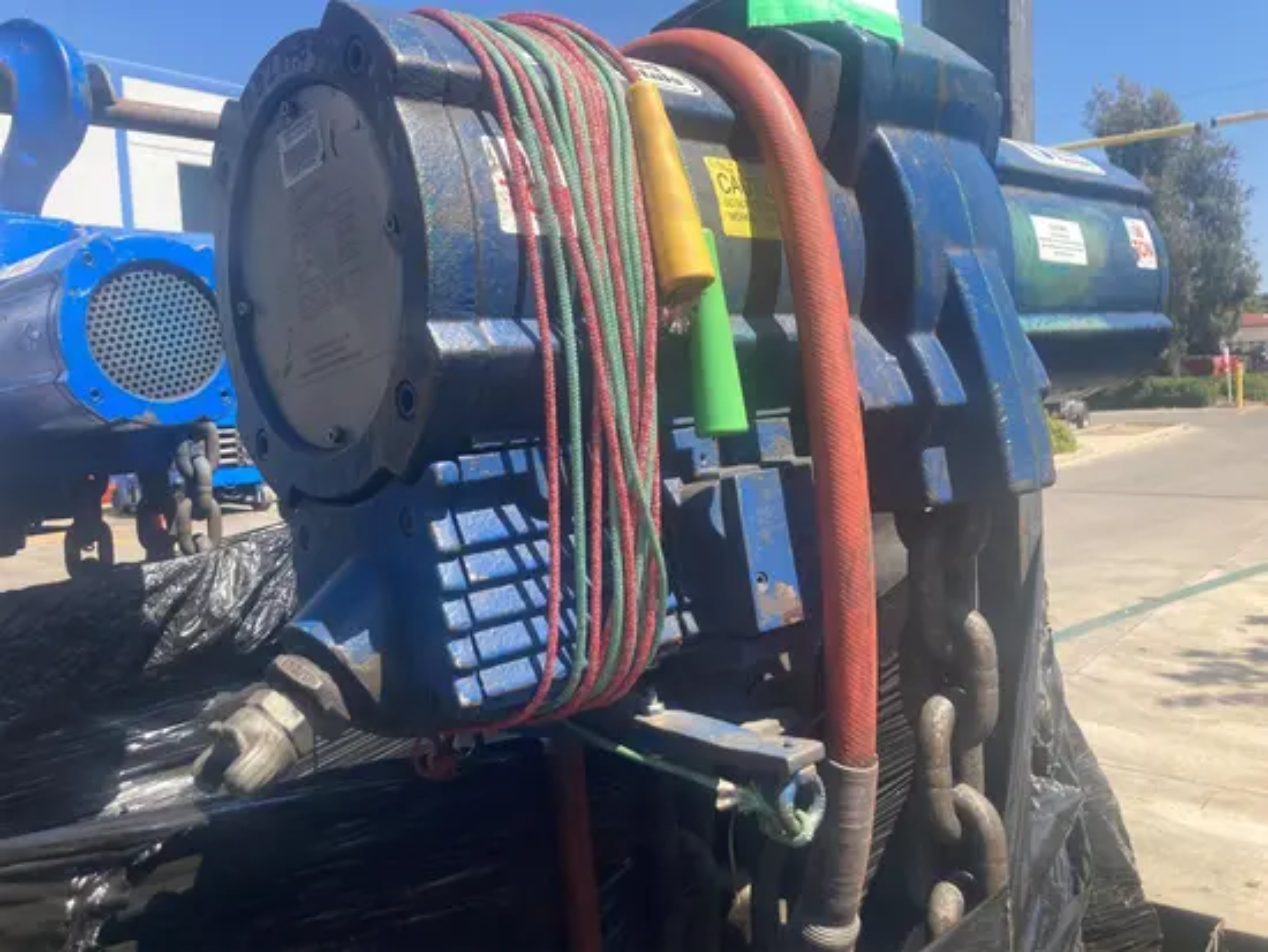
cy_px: 476
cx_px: 634
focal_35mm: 28
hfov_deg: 63.4
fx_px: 1026
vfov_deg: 49.8
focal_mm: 3.99
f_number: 1.8
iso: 20
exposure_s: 1/738
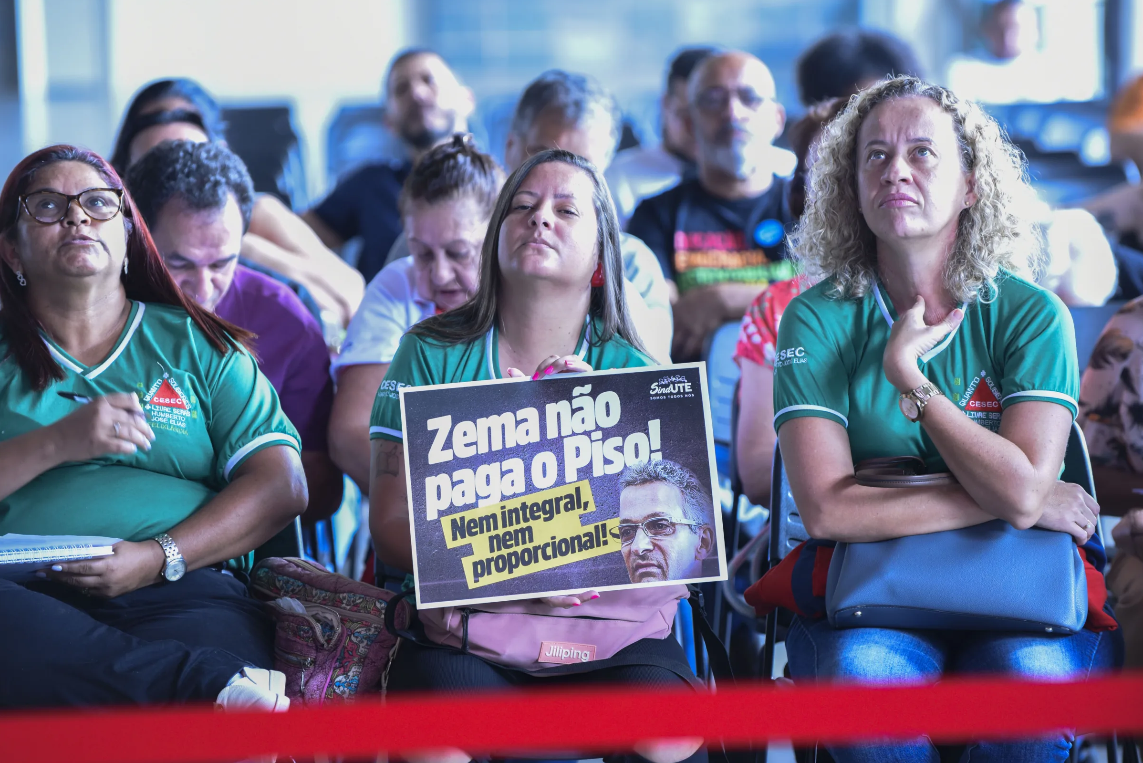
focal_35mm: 187
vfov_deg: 7.3
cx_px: 549
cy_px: 390
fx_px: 5939
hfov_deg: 11.0
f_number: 4
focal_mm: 175
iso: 2000
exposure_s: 1/160
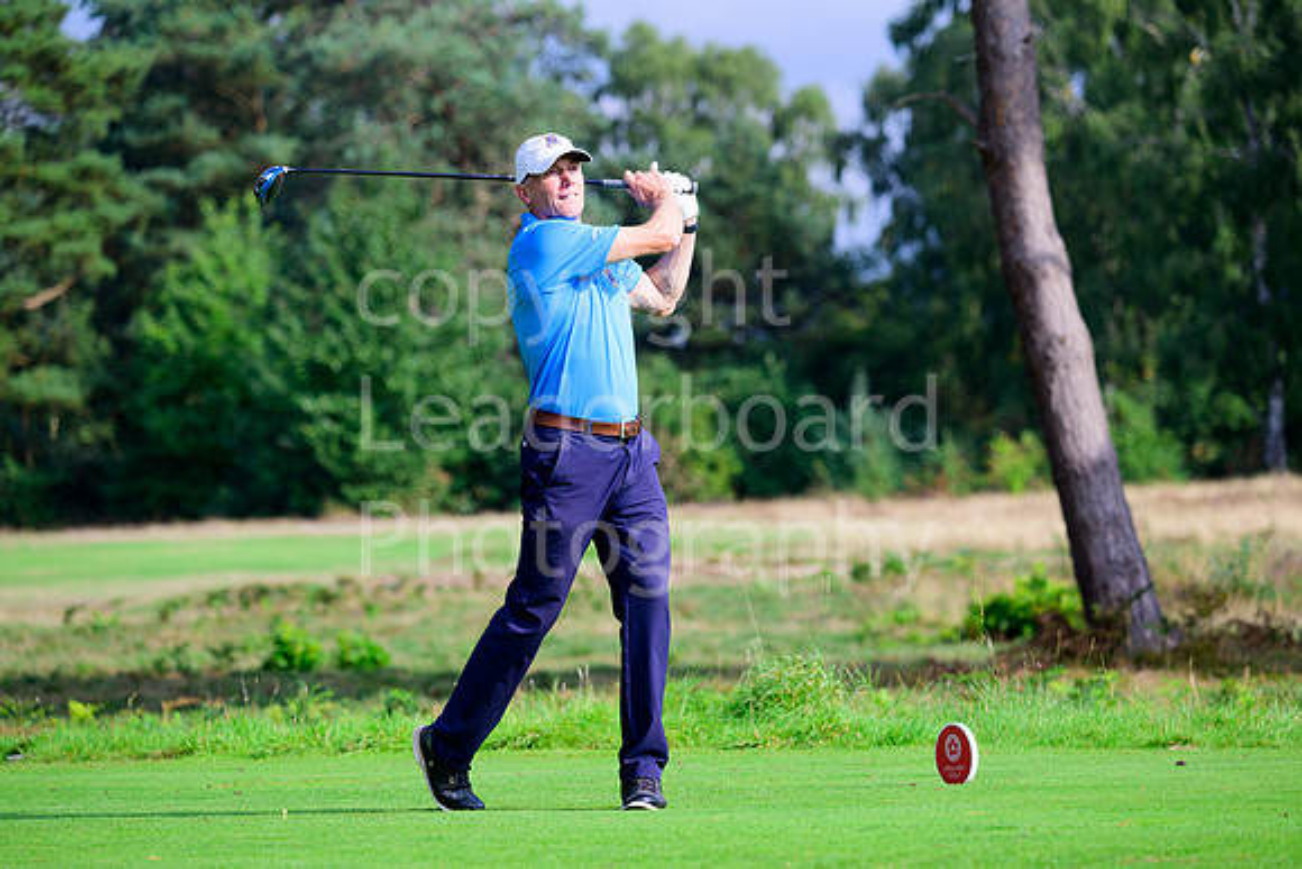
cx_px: 651
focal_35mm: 200
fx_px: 7235
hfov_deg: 10.3
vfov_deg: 6.9
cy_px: 434
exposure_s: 1/2500
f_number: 5.6
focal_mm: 200
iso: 500
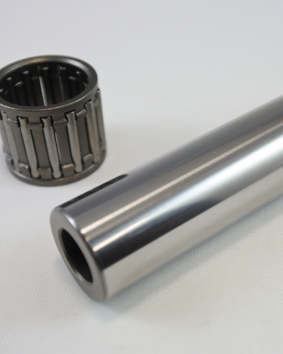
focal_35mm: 53
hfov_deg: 28.5
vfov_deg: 35.4
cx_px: 181
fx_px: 555
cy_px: 178
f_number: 4
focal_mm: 14
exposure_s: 1/250
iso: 400
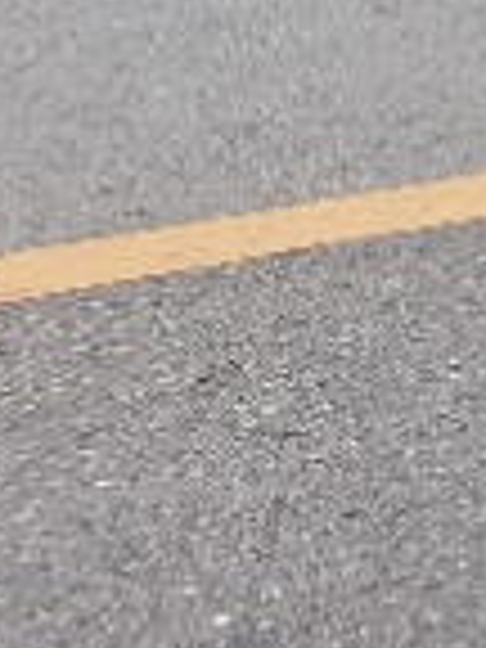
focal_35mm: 181
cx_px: 1404
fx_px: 3388
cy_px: -1282
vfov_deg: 8.9
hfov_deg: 7.3
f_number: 2.4
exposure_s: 1/1656
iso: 50
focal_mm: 4.3
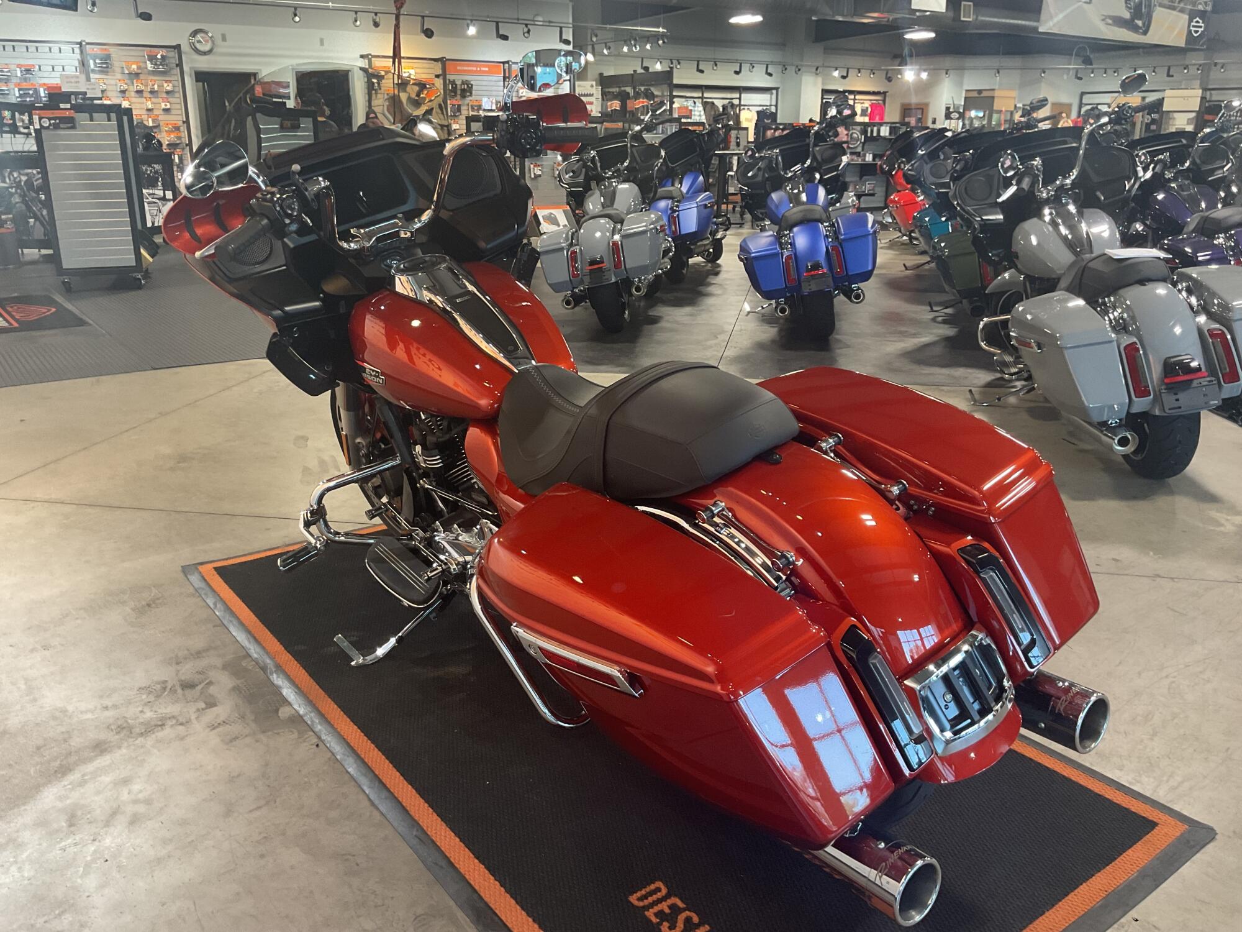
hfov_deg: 61.7
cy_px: 466
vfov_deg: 48.2
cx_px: 621
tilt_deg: -18.2
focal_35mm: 29
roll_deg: +1.1
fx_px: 1041
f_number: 1.8
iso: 125
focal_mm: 3
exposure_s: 1/50
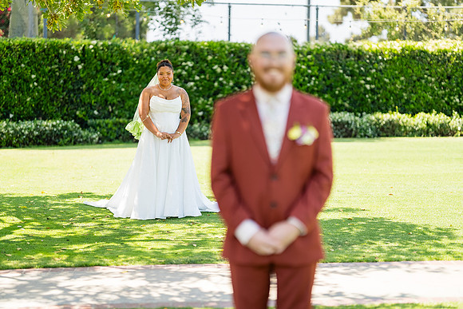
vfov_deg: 16.0
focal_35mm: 85
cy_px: 154
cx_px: 231
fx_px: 1097
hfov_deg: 23.8
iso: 100
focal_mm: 85
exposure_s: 1/1600
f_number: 1.4
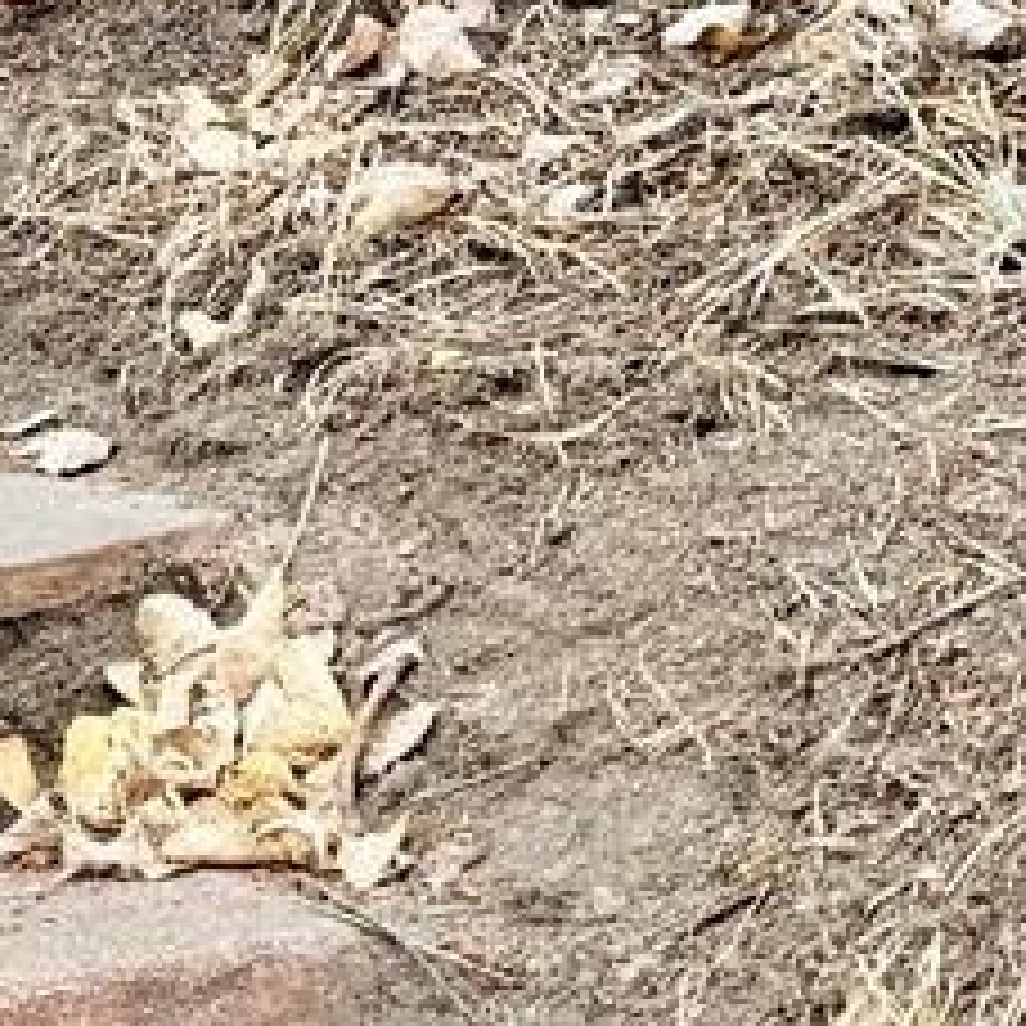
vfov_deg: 11.5
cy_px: -212
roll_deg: +7.1
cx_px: -900
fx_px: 4996
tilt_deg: +3.8
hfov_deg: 10.9
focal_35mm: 149
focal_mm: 6.76
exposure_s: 1/121
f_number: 1.78
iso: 100
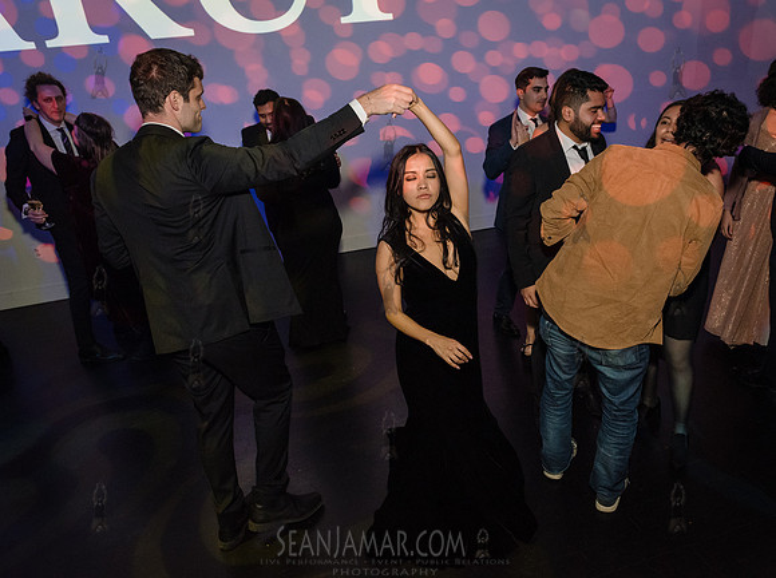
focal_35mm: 26
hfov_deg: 67.6
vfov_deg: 53.2
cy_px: 289
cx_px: 432
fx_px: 577
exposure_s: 1/200
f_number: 5
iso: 5000
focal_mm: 24
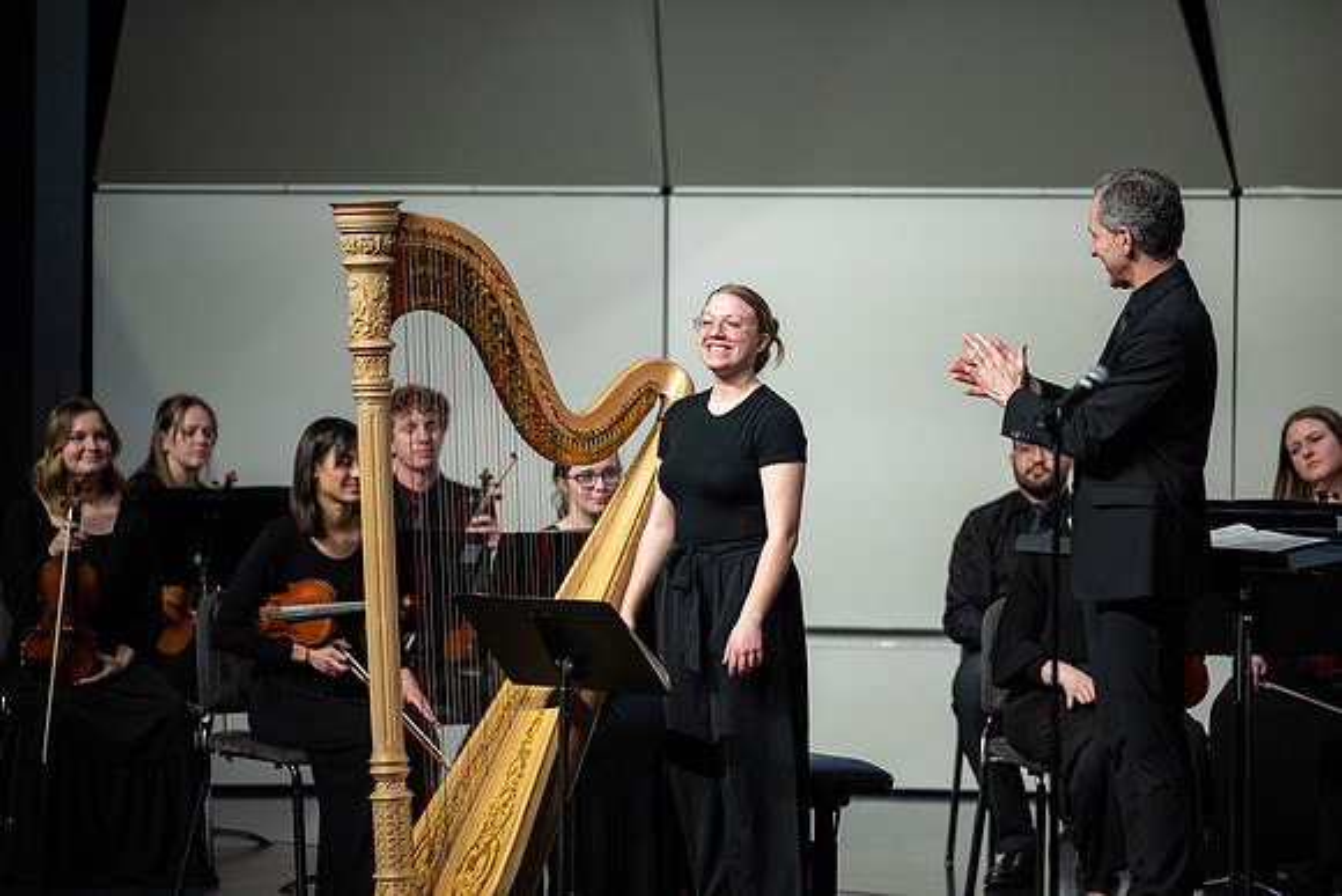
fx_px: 7457
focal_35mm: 200
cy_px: 448
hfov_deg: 10.3
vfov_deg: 6.9
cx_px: 671
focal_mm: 200
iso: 1600
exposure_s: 1/500
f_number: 2.8
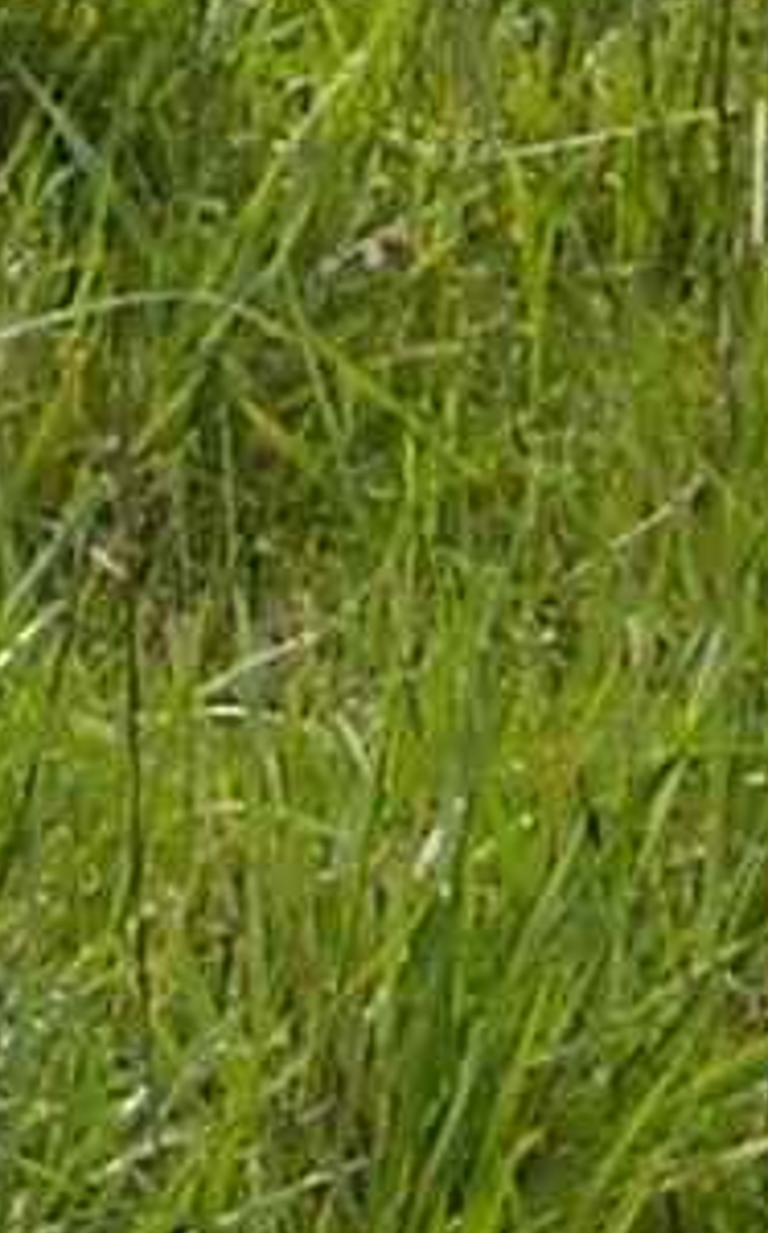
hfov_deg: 3.3
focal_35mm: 380
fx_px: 12750
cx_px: -2390
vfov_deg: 5.3
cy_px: -1833
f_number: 2.8
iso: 64
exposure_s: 1/458
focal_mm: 5.7
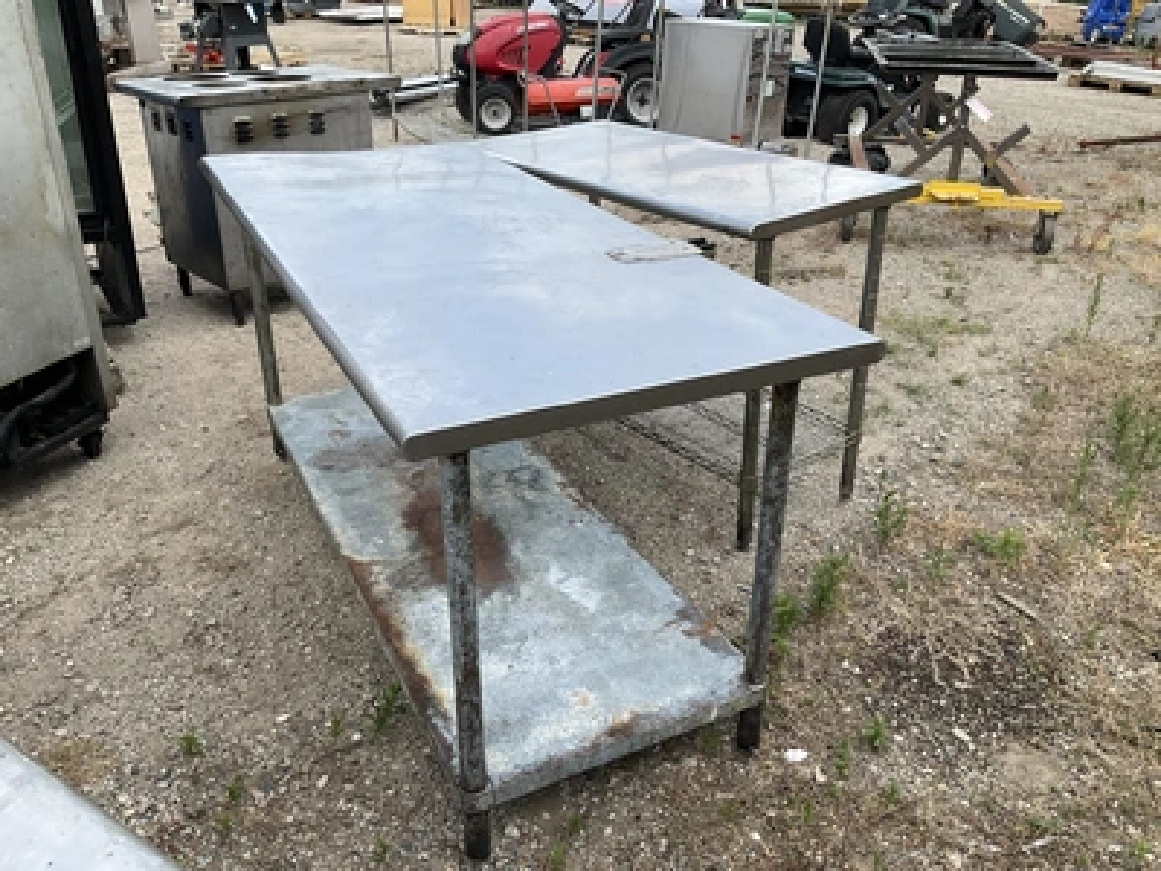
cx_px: 580
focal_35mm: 29
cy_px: 436
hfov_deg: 61.7
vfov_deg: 48.2
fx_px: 973
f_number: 1.8
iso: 25
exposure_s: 1/912
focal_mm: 3
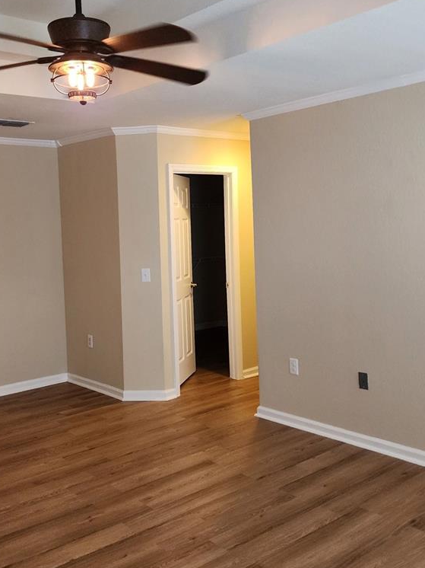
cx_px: 176
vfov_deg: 50.1
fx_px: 606
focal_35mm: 37
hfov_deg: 38.5
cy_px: 263
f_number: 1.8
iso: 500
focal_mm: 6.4
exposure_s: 1/120
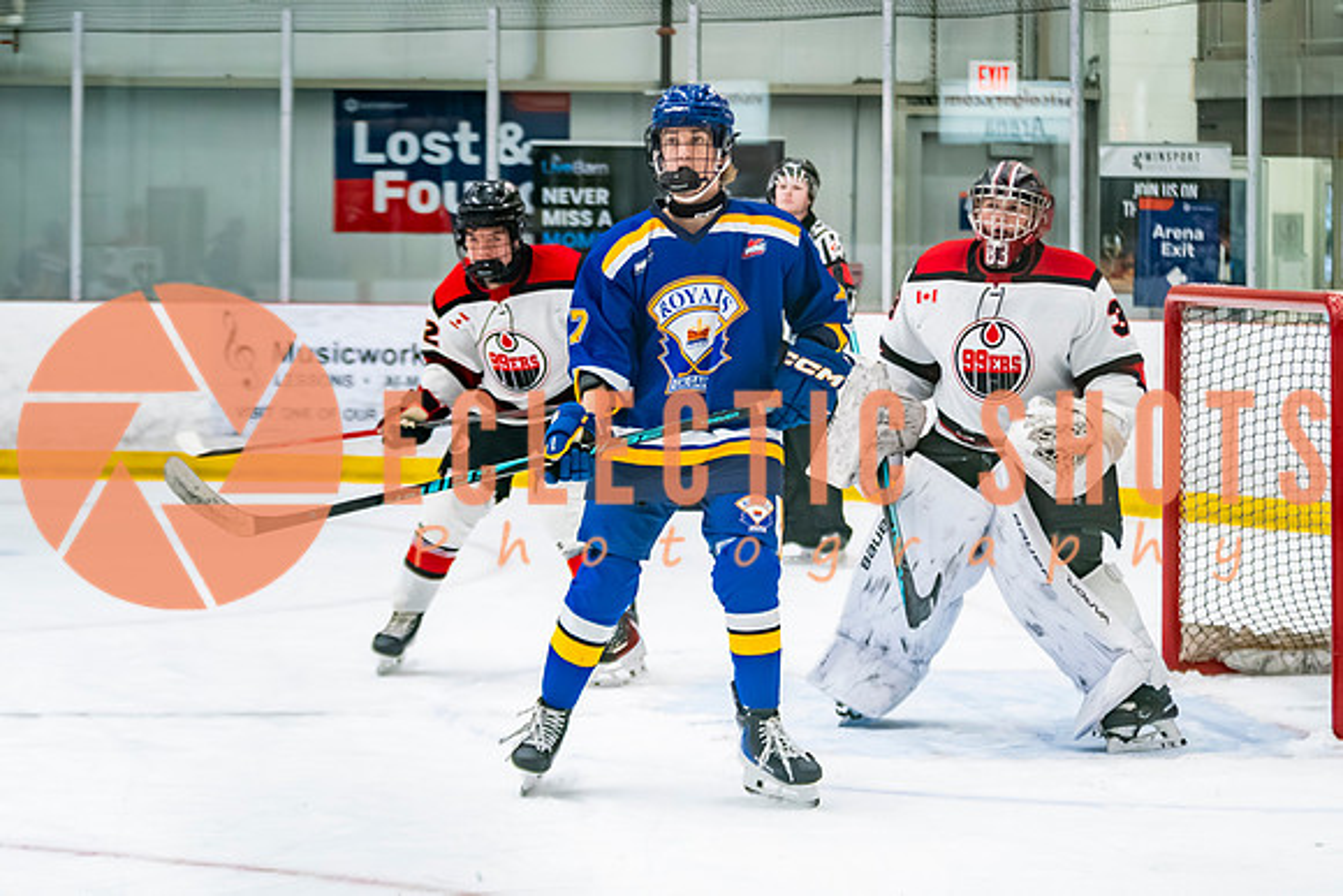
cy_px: 417
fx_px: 4384
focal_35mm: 118
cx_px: 672
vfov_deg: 11.7
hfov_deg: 17.4
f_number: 2.8
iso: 3200
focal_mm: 75
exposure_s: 1/640
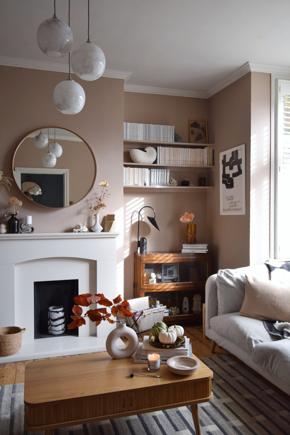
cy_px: 218
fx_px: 362
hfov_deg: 43.6
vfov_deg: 61.9
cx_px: 145
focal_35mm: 30
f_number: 5.6
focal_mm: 20
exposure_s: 1/60
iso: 560
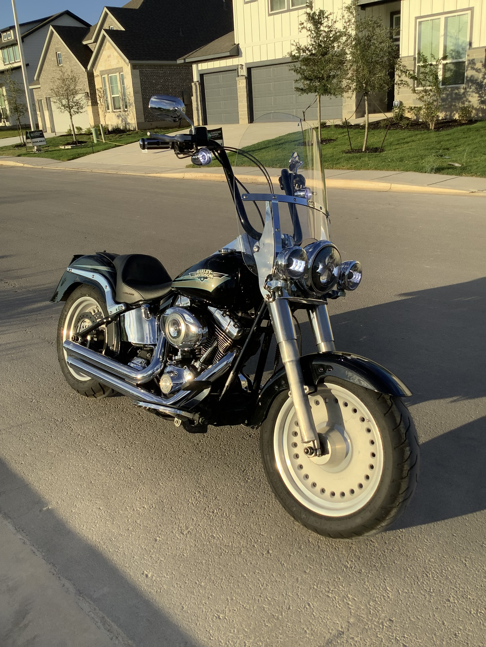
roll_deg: +2.8
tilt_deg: -20.5
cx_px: 243
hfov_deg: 45.4
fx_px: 580
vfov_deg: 58.4
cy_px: 324
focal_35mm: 31
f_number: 2.4
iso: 25
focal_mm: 3.3
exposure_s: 1/715
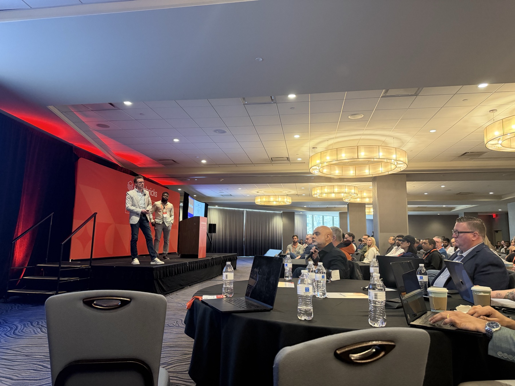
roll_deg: -0.7
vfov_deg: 56.8
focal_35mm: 24
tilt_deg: +7.2
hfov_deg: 71.6
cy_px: 193
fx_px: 357
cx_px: 258
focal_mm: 6.76
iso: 640
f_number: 1.78
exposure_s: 1/60
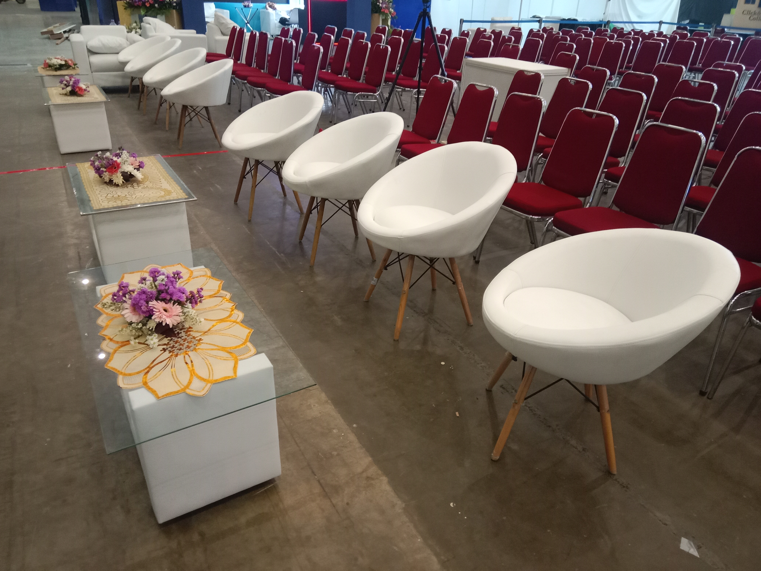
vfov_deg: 54.9
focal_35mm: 25
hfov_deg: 69.4
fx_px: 550
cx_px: 380
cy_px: 286
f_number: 2.2
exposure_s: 1/16.7
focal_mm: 3.4
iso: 888
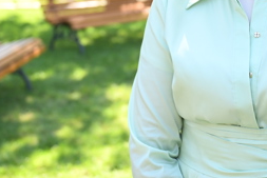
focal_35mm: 101
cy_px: 20
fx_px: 749
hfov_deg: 19.9
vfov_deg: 13.5
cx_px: 224
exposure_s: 1/1600
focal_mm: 37
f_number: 2.8
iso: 800
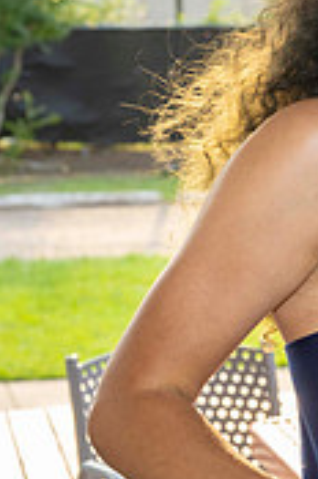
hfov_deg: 7.1
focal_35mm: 186
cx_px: 674
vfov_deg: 11.1
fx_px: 2474
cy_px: 209
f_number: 7.1
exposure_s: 1/200
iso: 500
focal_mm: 56
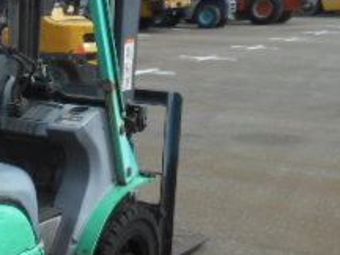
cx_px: -87
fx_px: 756
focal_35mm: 77
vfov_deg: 19.1
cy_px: 170
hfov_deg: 22.9
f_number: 3.2
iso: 80
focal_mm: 4.6
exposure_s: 1/1000
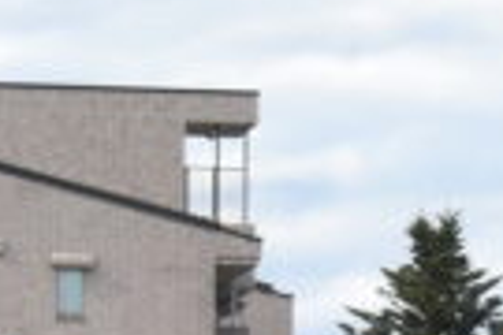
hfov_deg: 3.2
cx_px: 1513
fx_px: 8771
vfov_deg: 2.2
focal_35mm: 628
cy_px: 912
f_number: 7.1
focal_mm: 55
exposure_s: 1/200
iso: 400
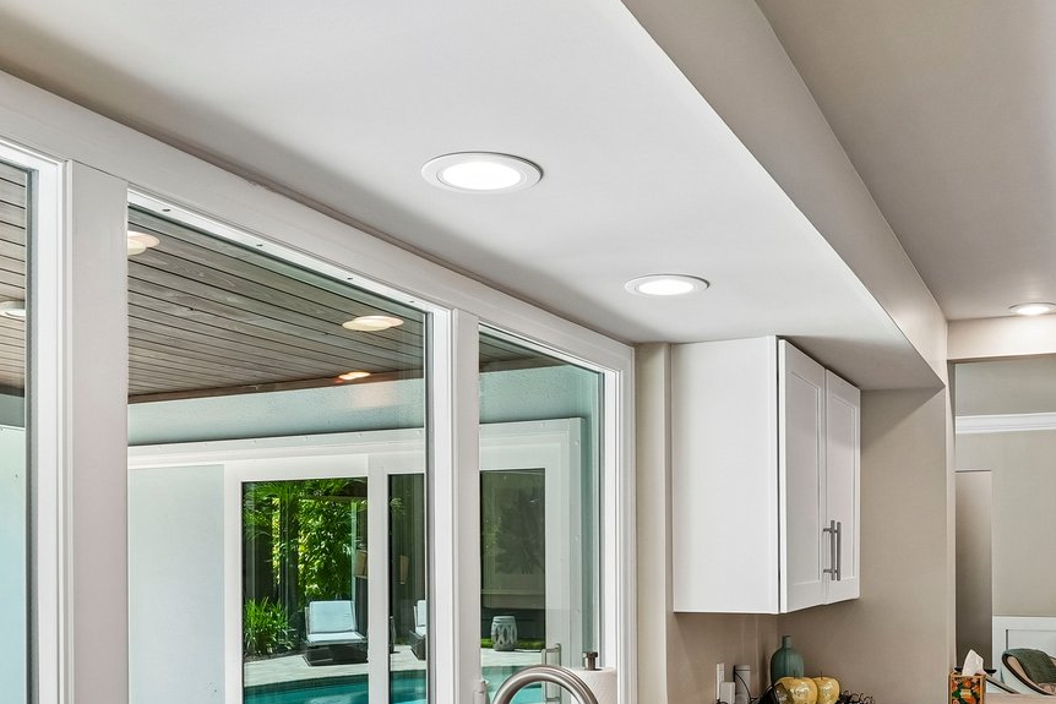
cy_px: 538
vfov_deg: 33.3
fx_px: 1150
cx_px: 599
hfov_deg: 49.2
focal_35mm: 39
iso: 400
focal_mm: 16.5
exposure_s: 1/80
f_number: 8
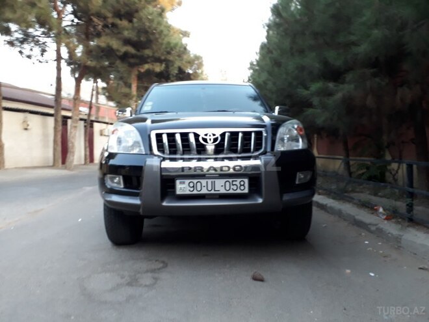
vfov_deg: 51.4
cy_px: 161
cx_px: 214
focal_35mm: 27
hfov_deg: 65.3
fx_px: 335
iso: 80
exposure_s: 1/33
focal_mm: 3.6
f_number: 1.9
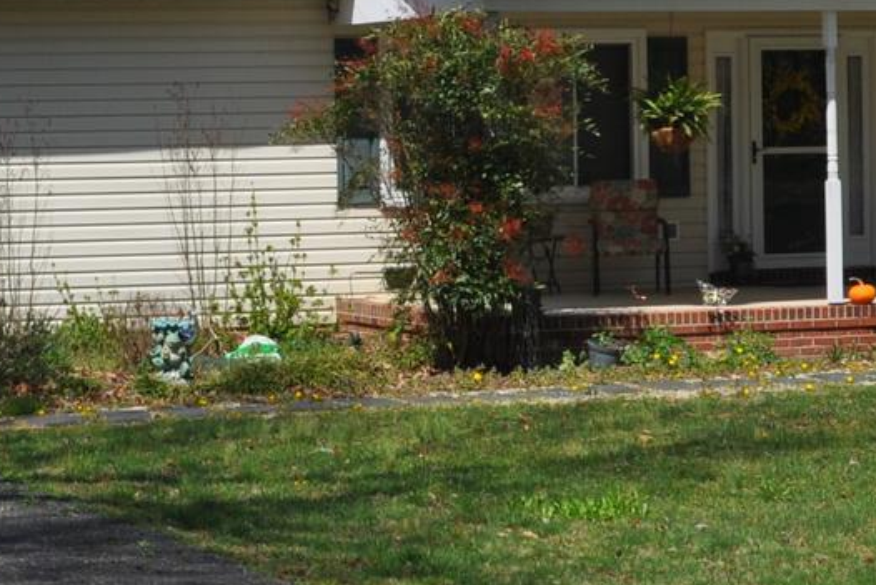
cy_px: 78
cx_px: 162
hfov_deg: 14.6
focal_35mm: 140
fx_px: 3407
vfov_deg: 9.8
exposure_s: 1/350
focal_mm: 24
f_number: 9.5
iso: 200
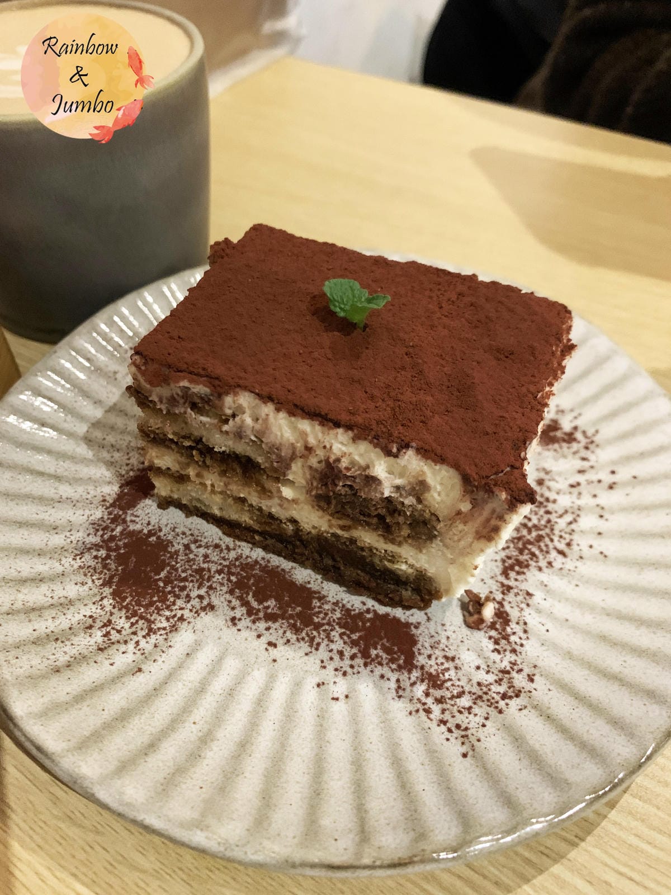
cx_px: 336
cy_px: 448
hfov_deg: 53.1
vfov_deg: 67.3
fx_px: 672
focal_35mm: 26
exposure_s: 1/24
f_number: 1.8
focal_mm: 4.25
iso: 640
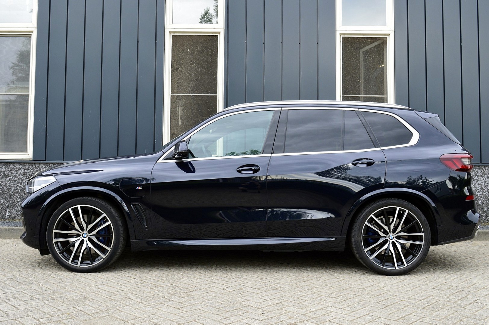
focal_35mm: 36
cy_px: 162
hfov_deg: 53.2
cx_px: 244
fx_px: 489
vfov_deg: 36.8
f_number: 8
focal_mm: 24
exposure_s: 1/80
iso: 400
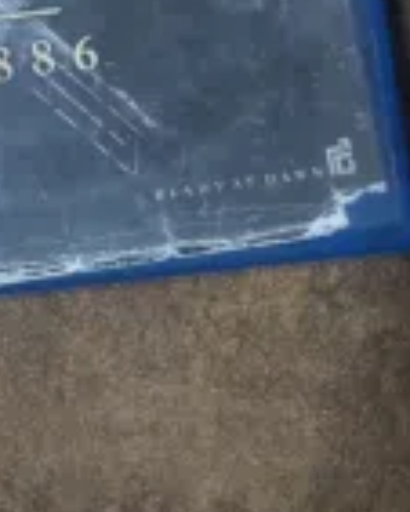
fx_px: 1091
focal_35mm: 72
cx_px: 69
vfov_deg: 24.5
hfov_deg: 21.0
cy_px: -58
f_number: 1.7
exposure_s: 1/33
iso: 320
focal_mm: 3.92
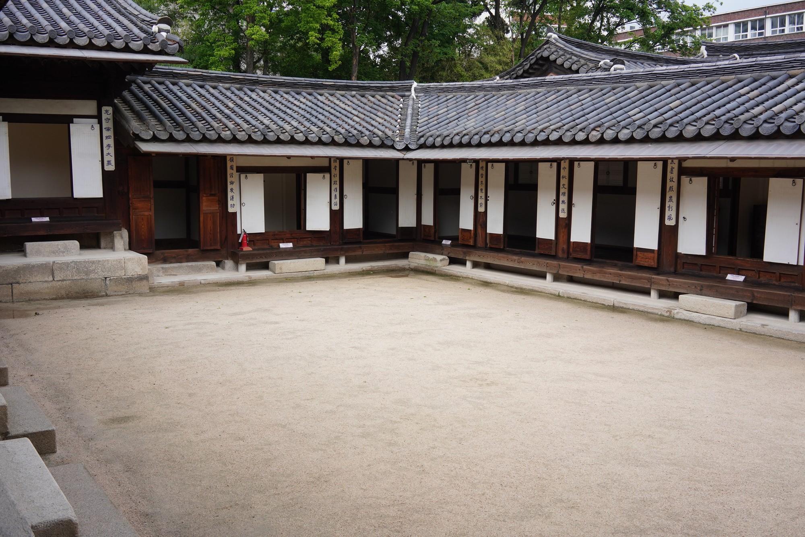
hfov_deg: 54.4
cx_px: 402
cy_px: 268
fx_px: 783
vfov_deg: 37.9
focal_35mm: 35
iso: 400
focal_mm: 35
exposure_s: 1/100
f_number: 10
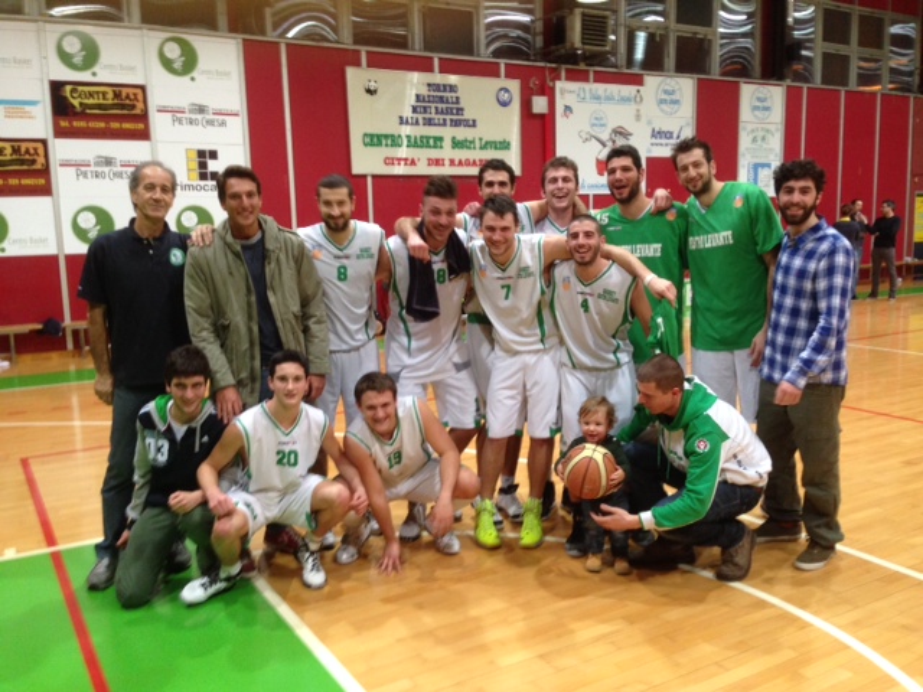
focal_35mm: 33
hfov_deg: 55.4
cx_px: 462
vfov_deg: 42.9
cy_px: 346
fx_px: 880
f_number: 2.4
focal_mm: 4.12
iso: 160
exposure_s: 1/20
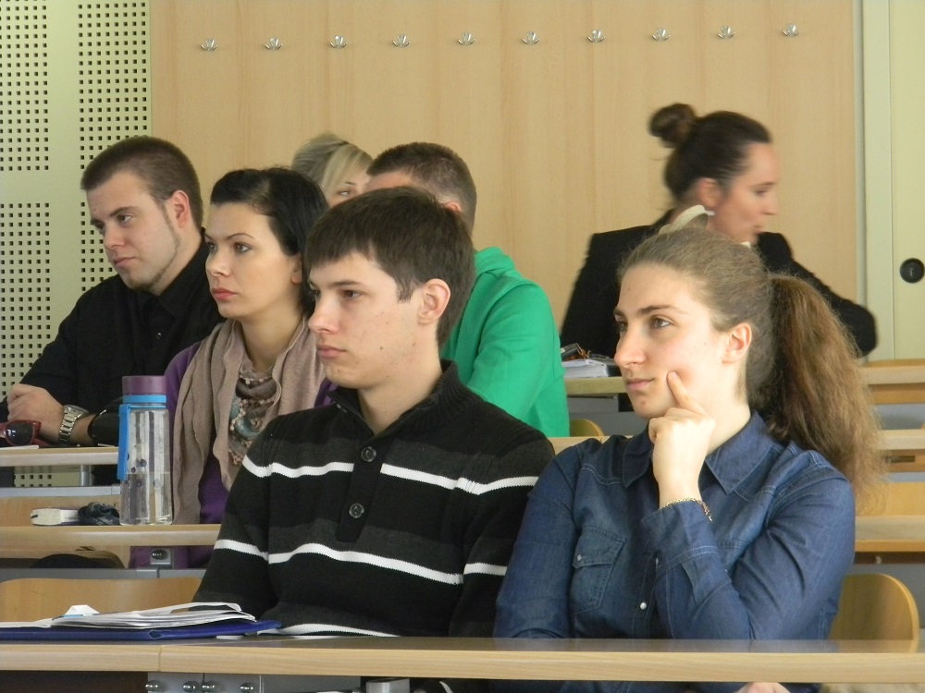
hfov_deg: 13.3
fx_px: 3955
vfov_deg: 10.0
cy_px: 346
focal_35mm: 148
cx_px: 462
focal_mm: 26.8
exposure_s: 1/25.2
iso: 400
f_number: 5
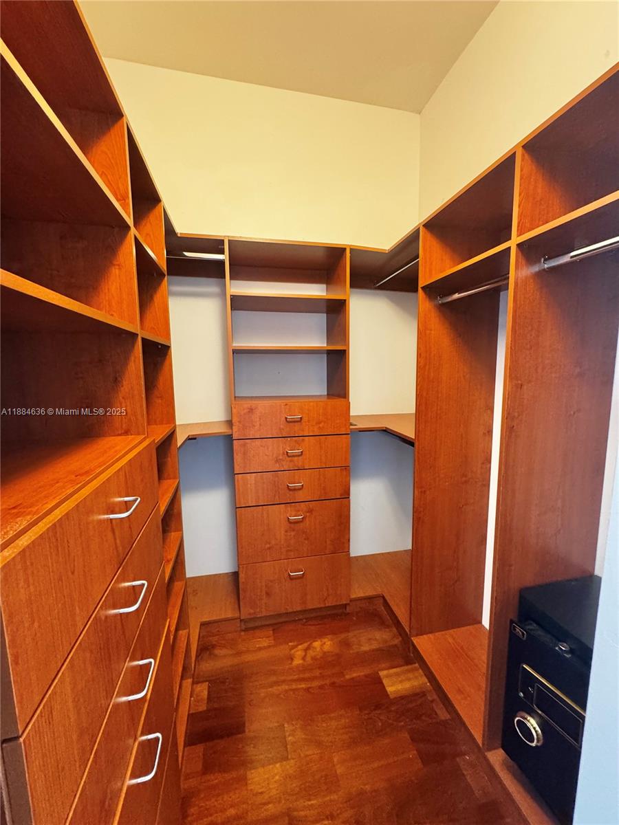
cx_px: 310
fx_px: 334
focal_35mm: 14
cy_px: 412
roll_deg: +0.7
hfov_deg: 85.7
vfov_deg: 102.1
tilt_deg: -6.6
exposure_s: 1/60
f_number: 2.2
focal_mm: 2.22
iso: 640
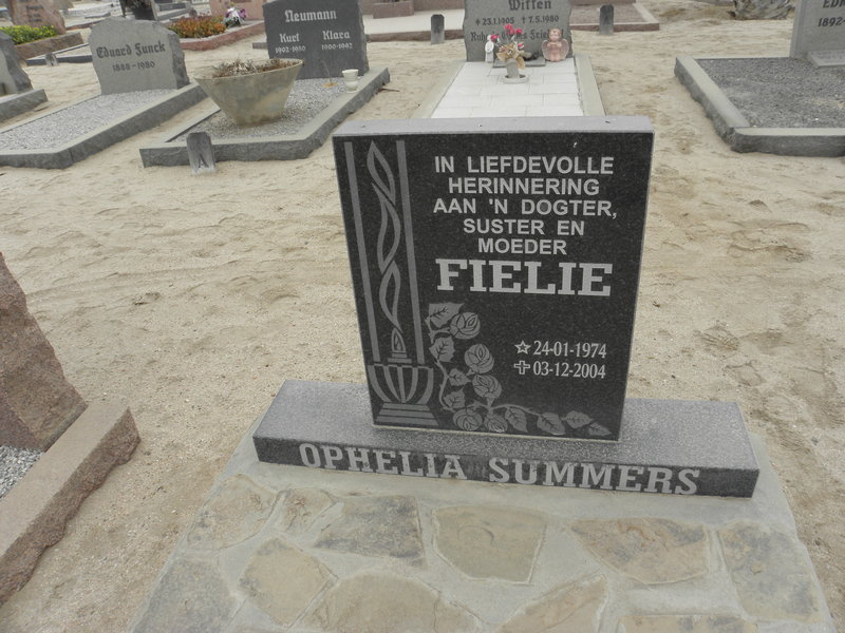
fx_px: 635
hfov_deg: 67.3
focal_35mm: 26
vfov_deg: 53.1
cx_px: 422
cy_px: 316
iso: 64
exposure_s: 1/80
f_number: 5.6
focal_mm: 4.6
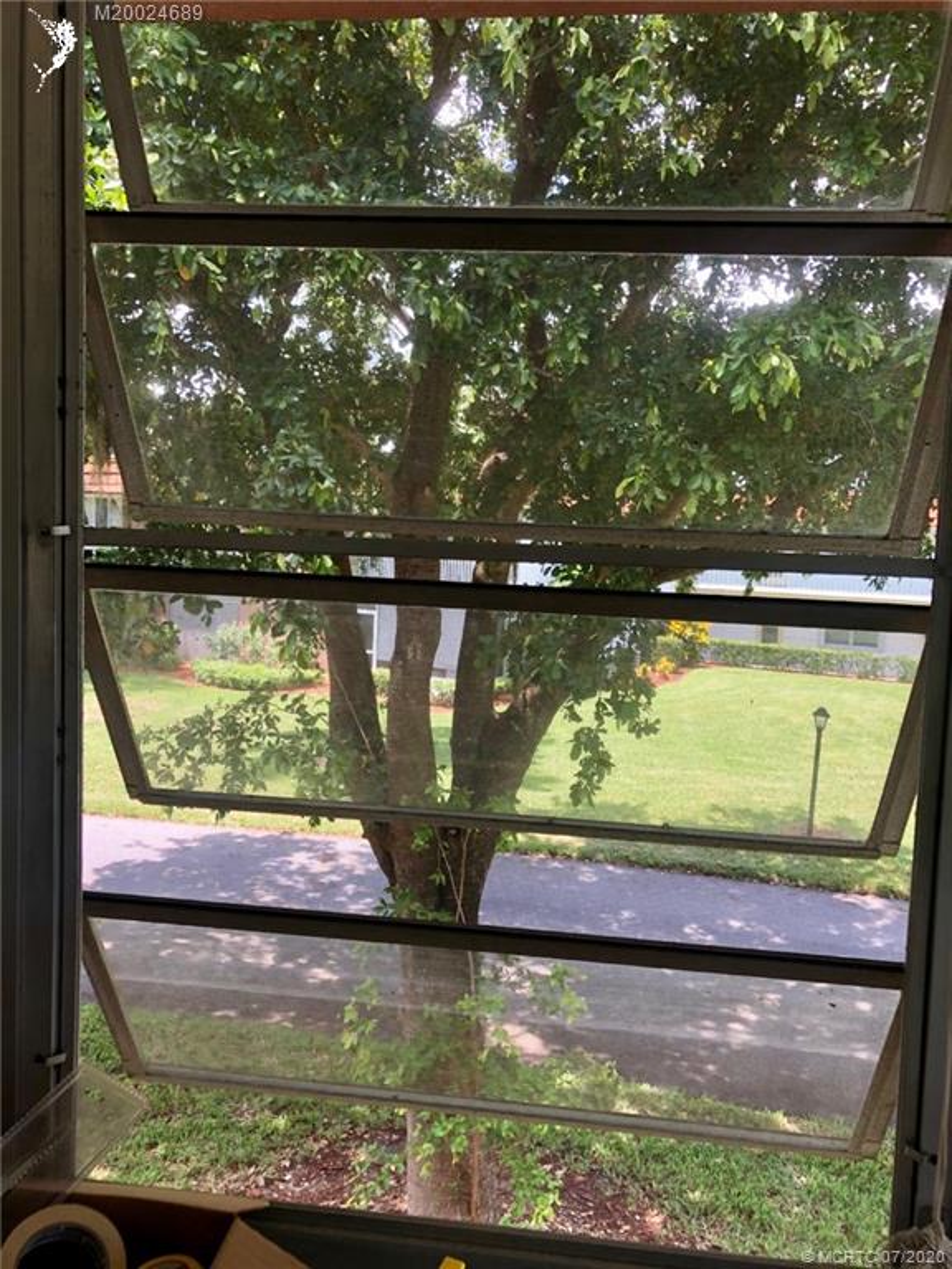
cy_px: 634
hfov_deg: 49.7
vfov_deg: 63.4
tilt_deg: -3.2
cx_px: 476
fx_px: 1027
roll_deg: -2.8
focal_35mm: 28
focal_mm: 3.99
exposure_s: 1/120
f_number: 1.8
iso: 32
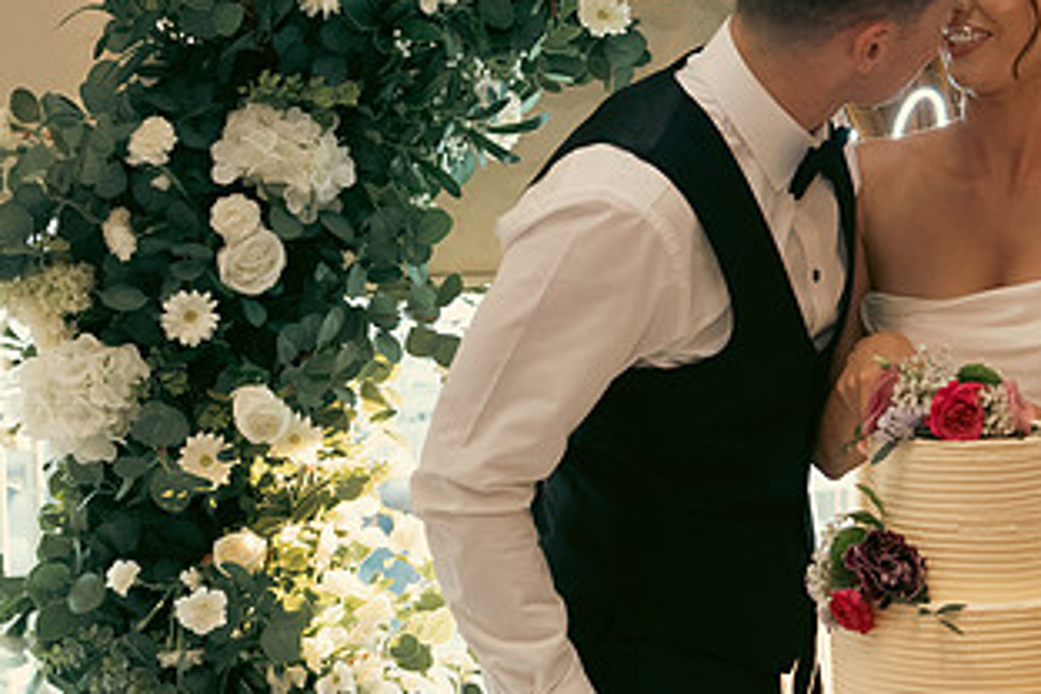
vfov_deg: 17.5
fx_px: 2255
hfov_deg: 25.6
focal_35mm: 78
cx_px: 804
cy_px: 289
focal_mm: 28
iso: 2000
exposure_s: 1/160
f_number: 3.5
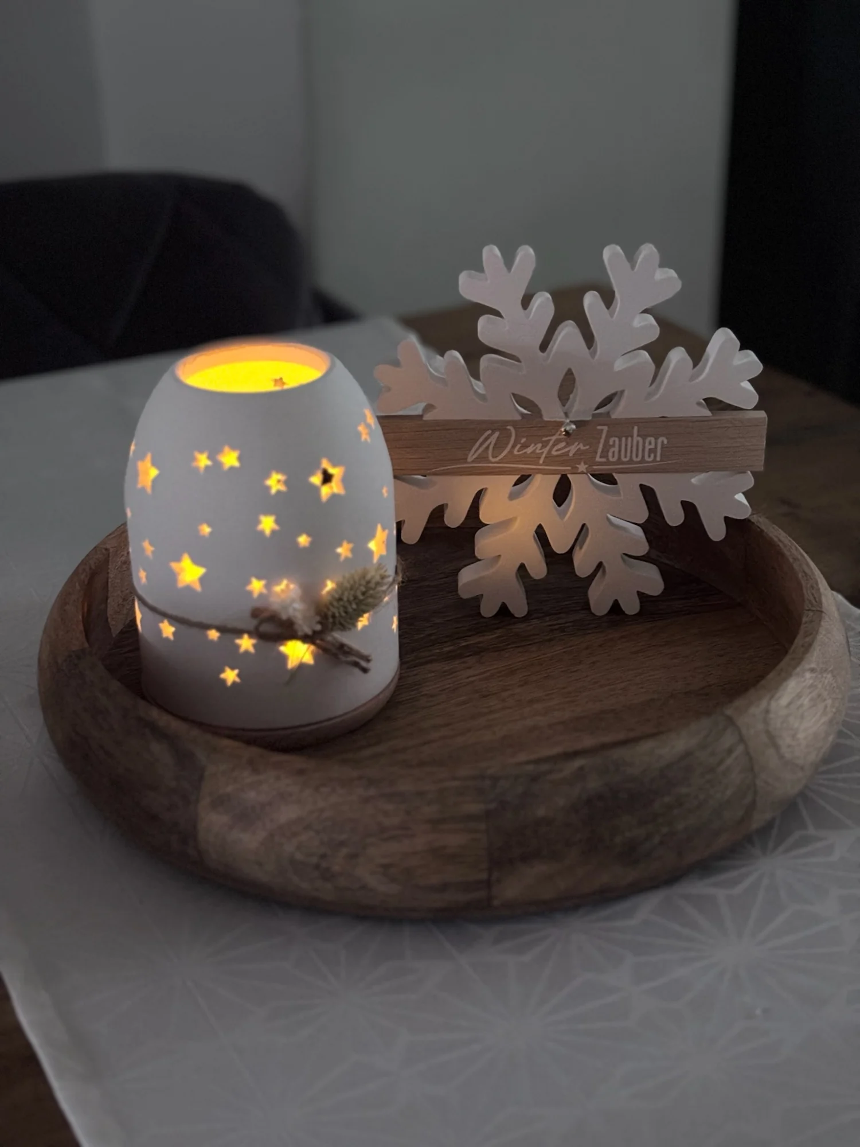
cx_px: 430
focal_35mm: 52
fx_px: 1723
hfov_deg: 28.0
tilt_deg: -26.9
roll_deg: -0.1
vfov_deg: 36.8
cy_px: 574
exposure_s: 1/15
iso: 800
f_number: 1.6
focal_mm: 5.96
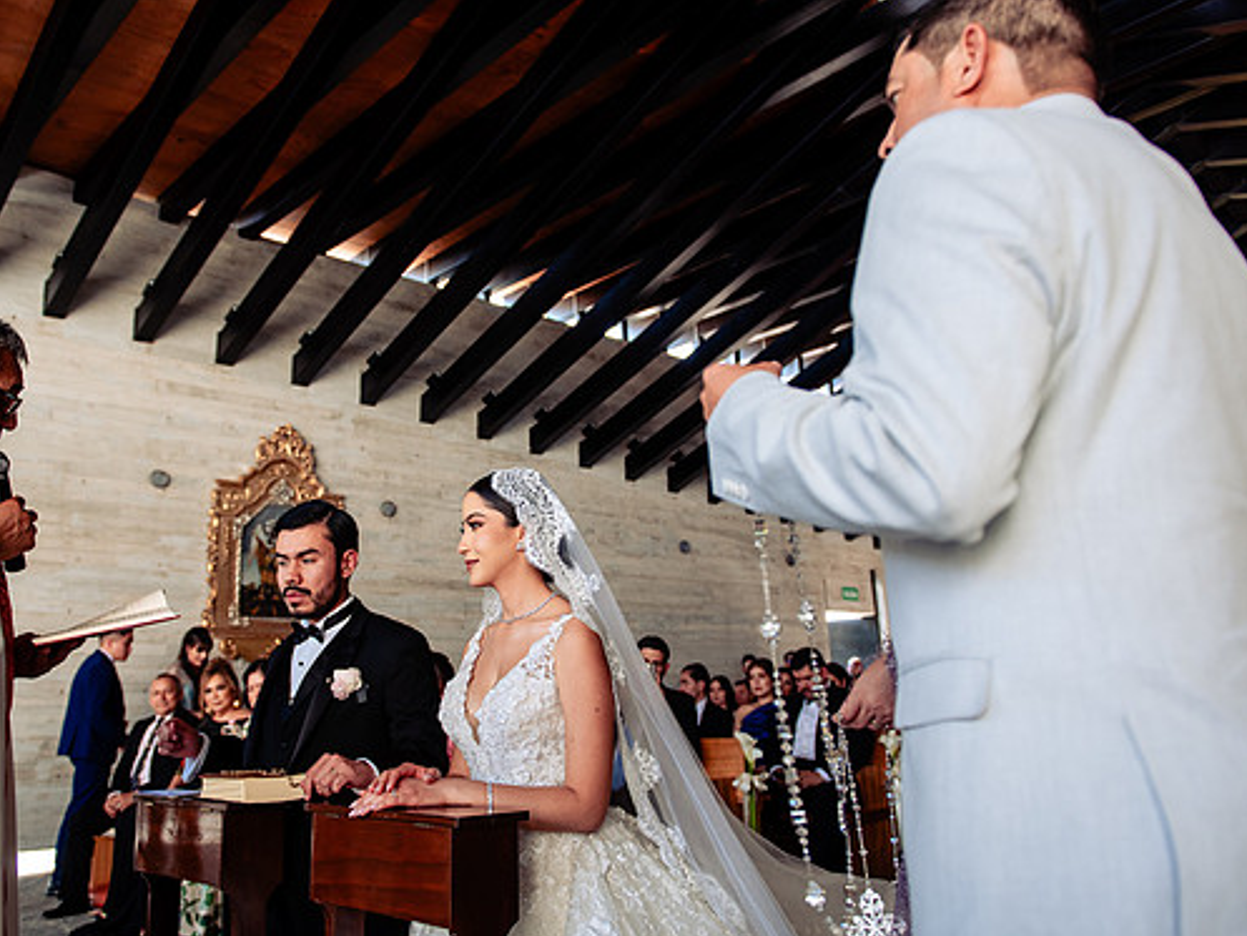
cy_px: 483
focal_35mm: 28
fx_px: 1009
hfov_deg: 63.1
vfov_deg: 49.8
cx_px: 524
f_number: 3.2
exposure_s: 1/400
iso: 500
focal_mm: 24
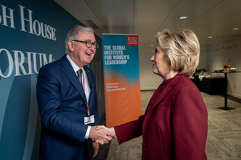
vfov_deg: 42.7
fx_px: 205
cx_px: 121
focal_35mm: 31
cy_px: 80
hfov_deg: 60.8
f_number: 4
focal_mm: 26
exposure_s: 1/250
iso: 1600
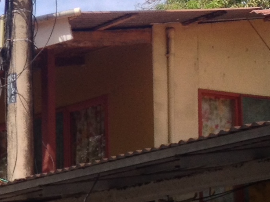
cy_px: 338
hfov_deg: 10.8
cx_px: -274
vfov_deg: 8.7
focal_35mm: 166
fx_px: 1295
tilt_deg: -3.2
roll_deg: +0.7
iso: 50
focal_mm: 4.28
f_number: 2.4
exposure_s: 1/1022
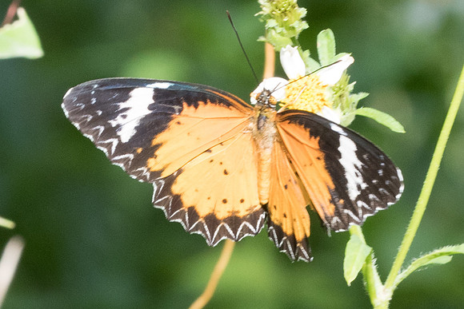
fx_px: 12490
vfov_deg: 1.4
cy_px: 172
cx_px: 238
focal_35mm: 969
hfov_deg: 2.1
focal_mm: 150
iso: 800
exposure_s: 1/250
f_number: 13
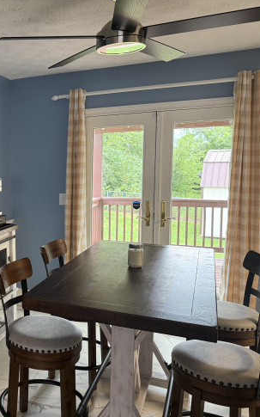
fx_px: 397
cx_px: -18
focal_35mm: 35
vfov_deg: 55.3
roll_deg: +1.1
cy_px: 212
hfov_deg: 32.4
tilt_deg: -5.5
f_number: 1.78
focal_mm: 6.76
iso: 200
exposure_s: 1/60
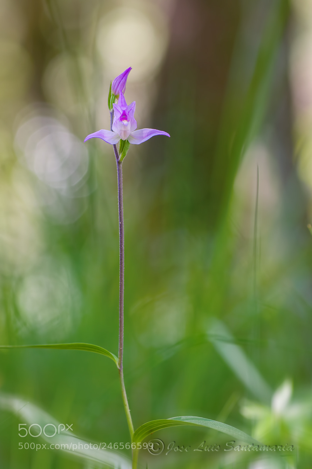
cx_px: 156
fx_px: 1759
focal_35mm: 135
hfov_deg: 10.1
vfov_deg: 15.2
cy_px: 234
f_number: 5.6
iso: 200
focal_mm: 90
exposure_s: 1/40
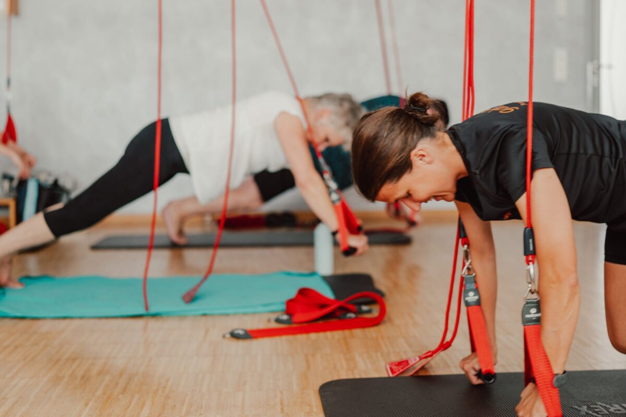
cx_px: 310
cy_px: 206
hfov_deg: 52.0
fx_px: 642
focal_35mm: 37
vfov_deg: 36.0
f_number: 1.4
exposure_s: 1/100
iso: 200
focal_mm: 35
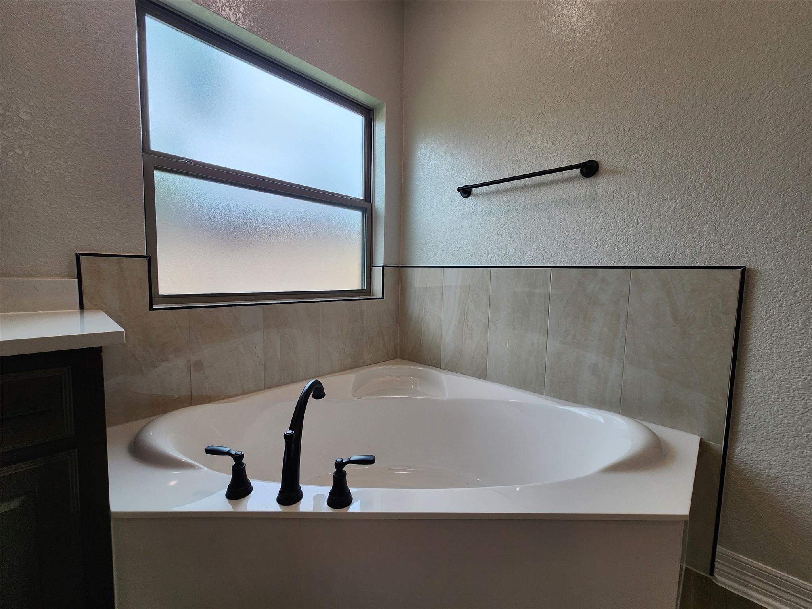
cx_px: 406
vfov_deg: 89.9
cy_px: 304
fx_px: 305
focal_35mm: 13
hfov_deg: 106.2
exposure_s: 1/120
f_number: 2.2
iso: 50
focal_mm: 2.2
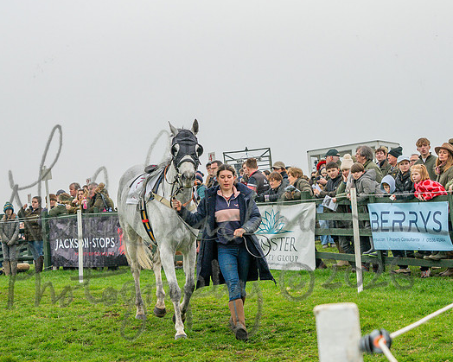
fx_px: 1247
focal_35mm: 93
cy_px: 146
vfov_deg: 16.5
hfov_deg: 20.6
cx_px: 192
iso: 400
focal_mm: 37
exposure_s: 1/400
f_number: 5
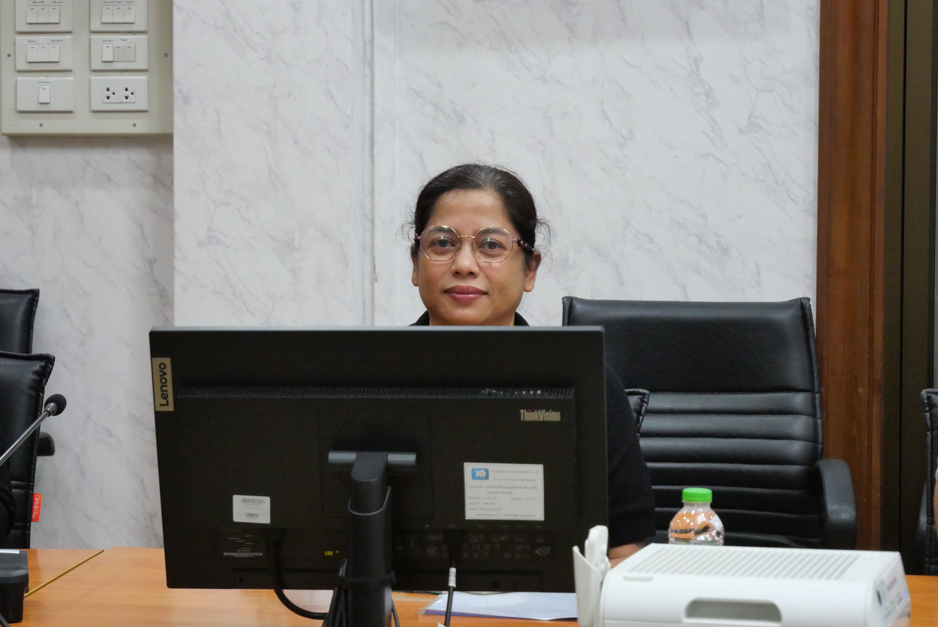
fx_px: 2633
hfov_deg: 20.2
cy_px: 314
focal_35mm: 101
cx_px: 469
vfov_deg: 13.6
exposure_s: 1/100
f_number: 5.6
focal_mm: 49
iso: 4000
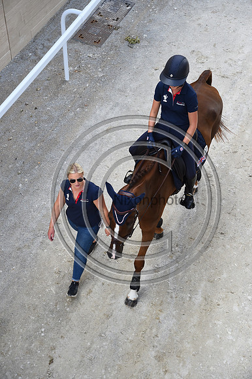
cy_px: 190
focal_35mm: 62
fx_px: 652
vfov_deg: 32.4
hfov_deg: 21.9
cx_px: 126
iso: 800
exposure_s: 1/800
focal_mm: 62
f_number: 4.5
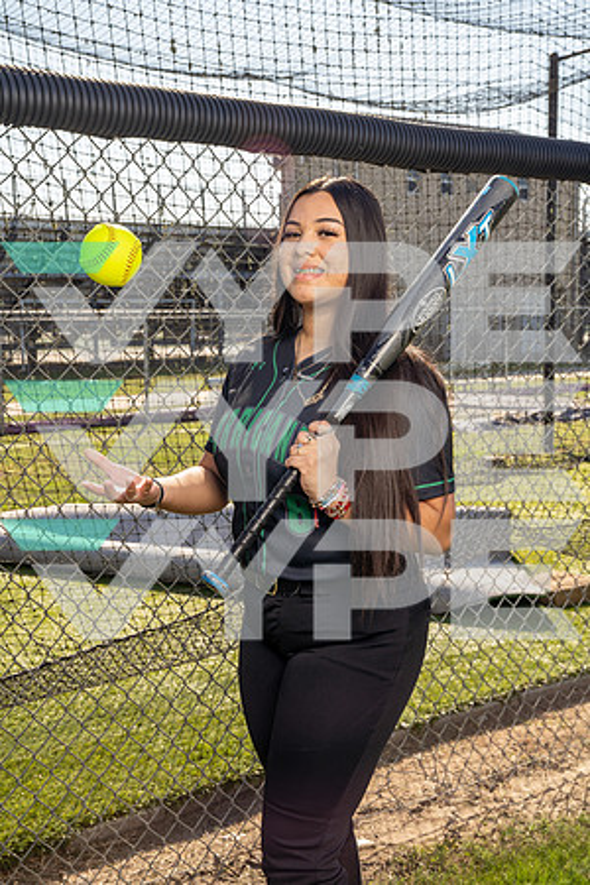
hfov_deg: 28.6
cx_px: 295
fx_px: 1155
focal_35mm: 47
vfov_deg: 41.9
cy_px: 442
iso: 125
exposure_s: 1/250
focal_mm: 47
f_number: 8
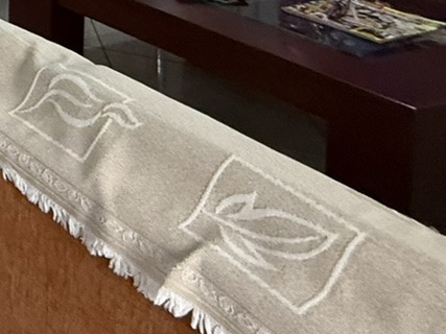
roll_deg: +1.3
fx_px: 811
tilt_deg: -2.4
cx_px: -535
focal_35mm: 63
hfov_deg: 17.0
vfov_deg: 17.6
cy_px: -306
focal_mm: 2.22
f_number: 2.2
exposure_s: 1/50
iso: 200
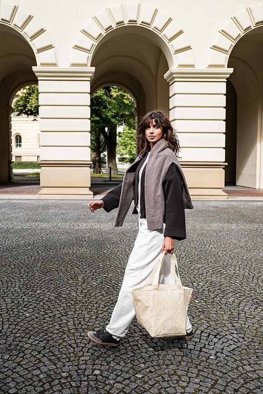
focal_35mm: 34
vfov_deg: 55.8
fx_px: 373
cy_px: 197
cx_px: 132
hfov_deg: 38.9
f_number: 4
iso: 320
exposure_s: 1/2500
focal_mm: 34
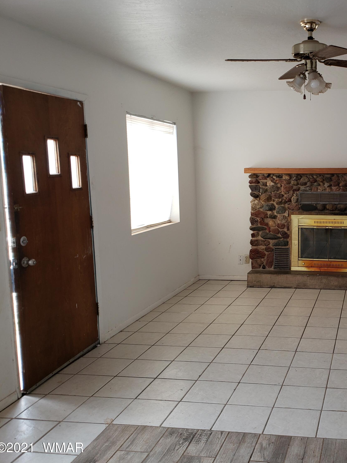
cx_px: 307
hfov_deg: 38.2
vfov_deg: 52.6
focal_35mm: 35
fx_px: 468
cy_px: 232
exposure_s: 1/50
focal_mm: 4.3
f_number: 2.4
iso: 100
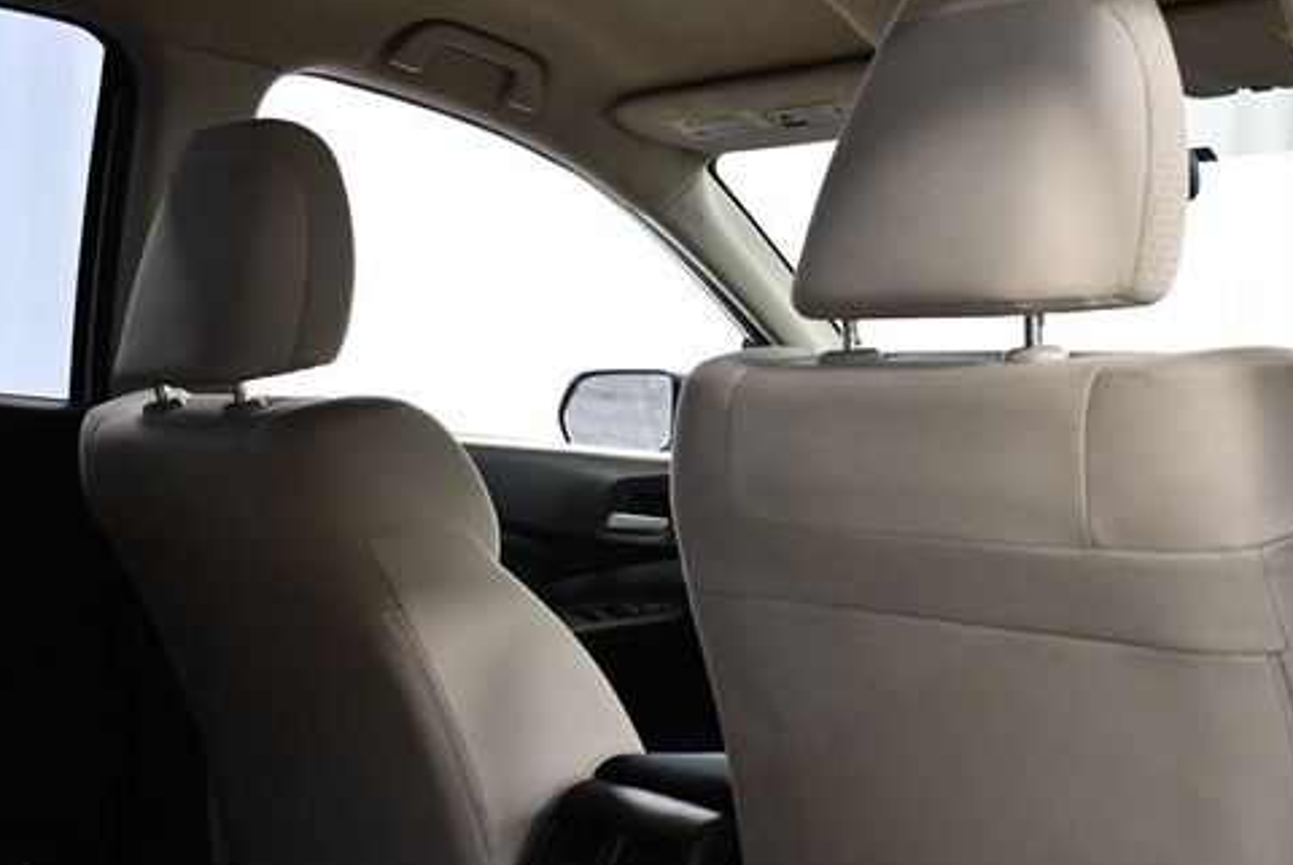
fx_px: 1726
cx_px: 703
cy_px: 512
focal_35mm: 48
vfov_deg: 28.1
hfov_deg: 41.0
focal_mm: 18
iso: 3200
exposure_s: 1/125
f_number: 3.5
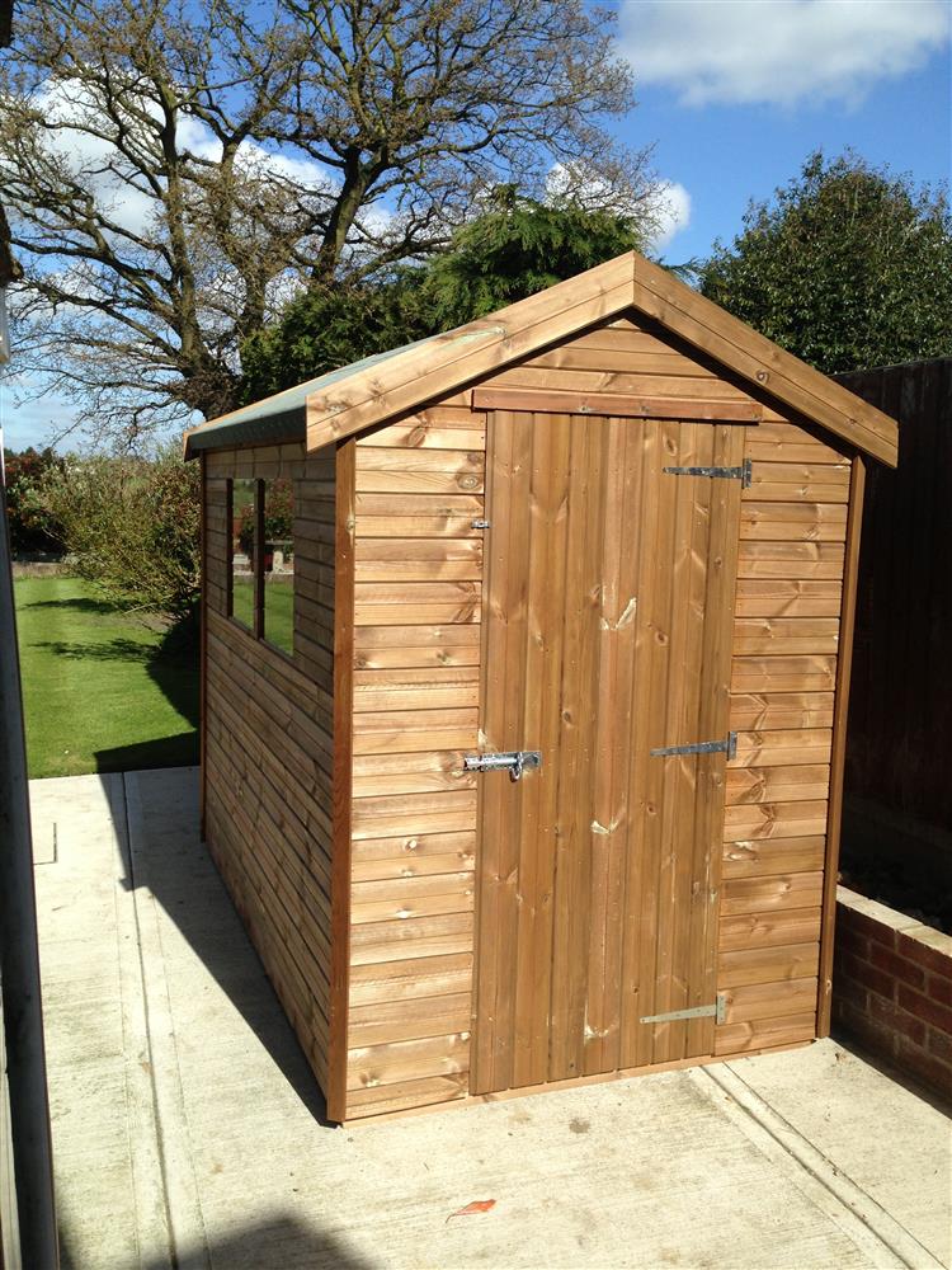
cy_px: 635
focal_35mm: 33
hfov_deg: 42.9
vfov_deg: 55.4
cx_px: 476
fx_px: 1210
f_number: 2.4
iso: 50
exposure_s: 1/1550
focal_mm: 4.13
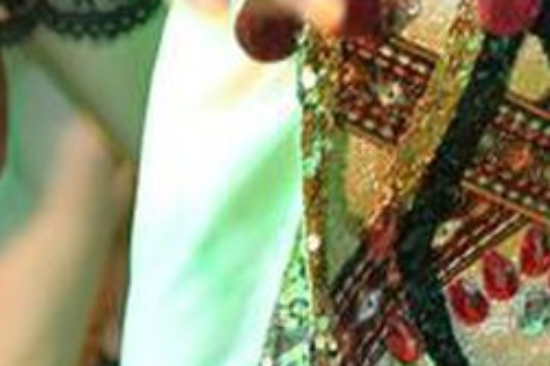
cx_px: 727
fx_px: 3374
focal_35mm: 221
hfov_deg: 9.2
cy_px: -622
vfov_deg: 5.9
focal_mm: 38
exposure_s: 1/200
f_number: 3.2
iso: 3200
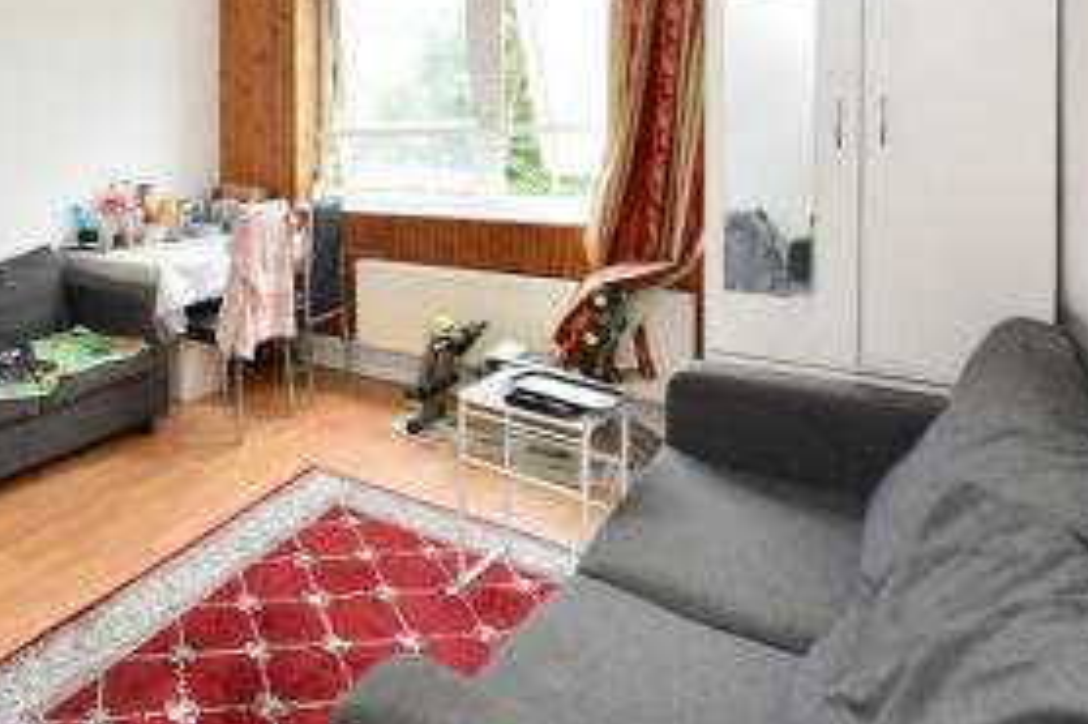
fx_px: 725
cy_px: 158
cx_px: 196
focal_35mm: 24
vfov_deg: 50.3
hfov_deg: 66.0
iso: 400
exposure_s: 1/15
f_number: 8
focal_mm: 14
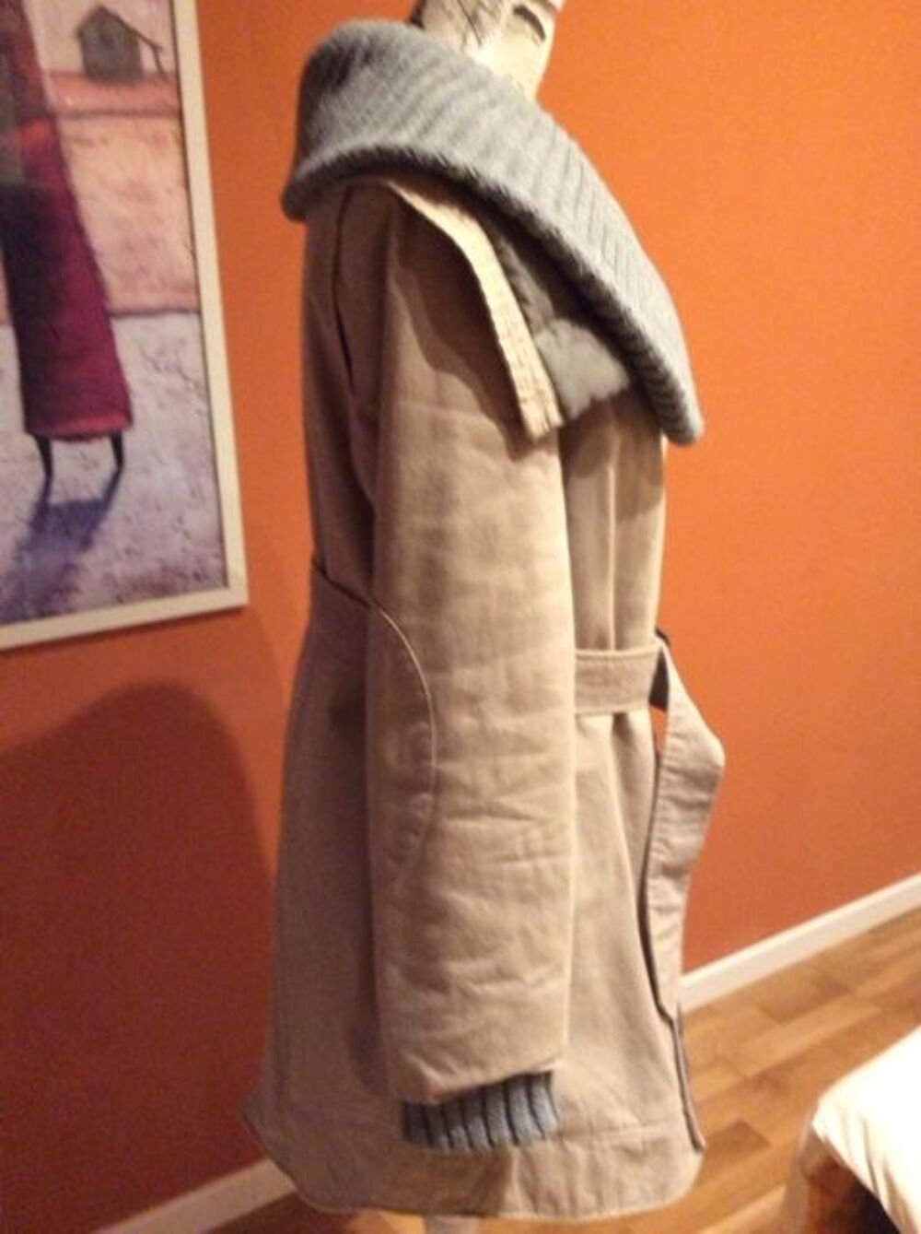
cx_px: 460
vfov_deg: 56.9
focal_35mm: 32
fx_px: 1138
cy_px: 617
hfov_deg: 44.1
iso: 320
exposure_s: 1/17
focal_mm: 3.3
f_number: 2.4
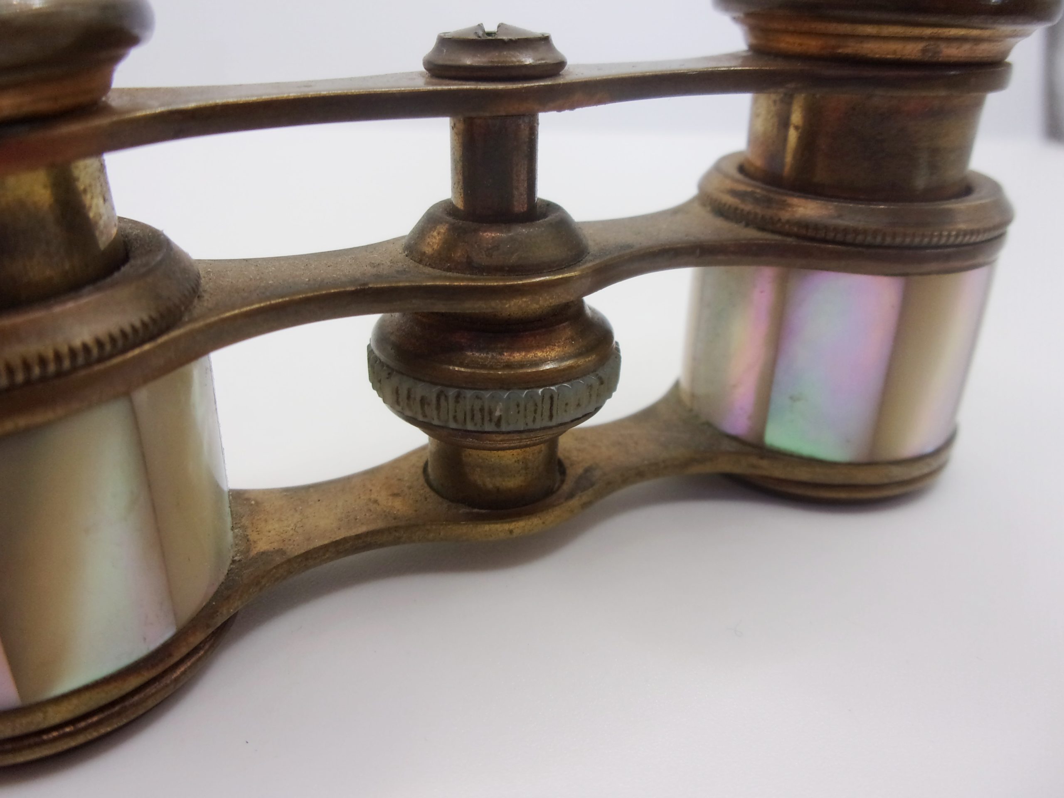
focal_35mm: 28
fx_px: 861
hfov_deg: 63.4
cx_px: 532
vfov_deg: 49.7
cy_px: 399
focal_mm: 5.1
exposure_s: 1/125
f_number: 3.9
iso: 102
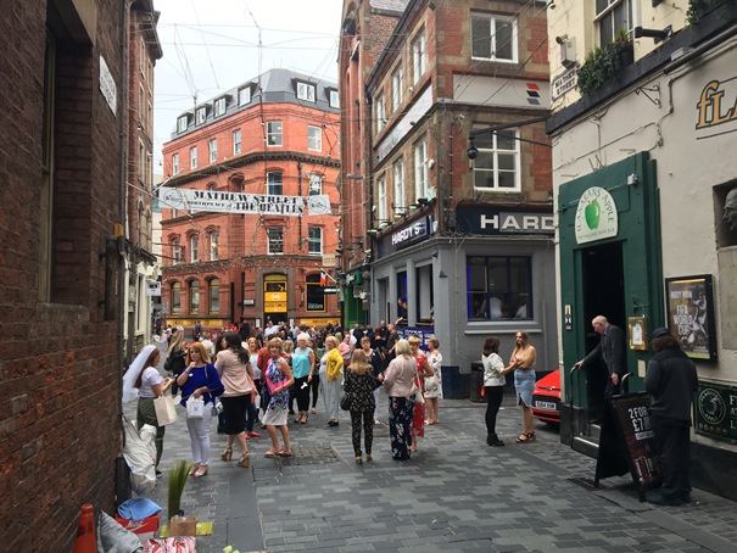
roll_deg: +1.2
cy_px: 276
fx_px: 618
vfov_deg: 48.2
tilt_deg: +0.5
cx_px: 368
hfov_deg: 61.6
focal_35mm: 29
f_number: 2.2
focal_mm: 4.15
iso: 25
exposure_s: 1/104
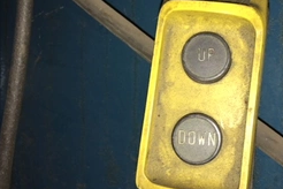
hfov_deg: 40.0
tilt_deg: +0.0
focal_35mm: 49
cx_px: 182
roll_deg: +0.3
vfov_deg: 27.4
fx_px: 385
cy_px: 70
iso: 25
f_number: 2.2
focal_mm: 4.15
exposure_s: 1/30
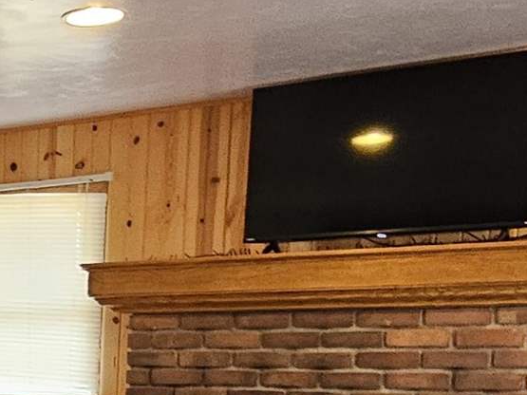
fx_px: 1096
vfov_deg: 18.5
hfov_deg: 22.8
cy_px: 559
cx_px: -229
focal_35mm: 72
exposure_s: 1/60
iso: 320
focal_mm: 2.2
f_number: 2.2
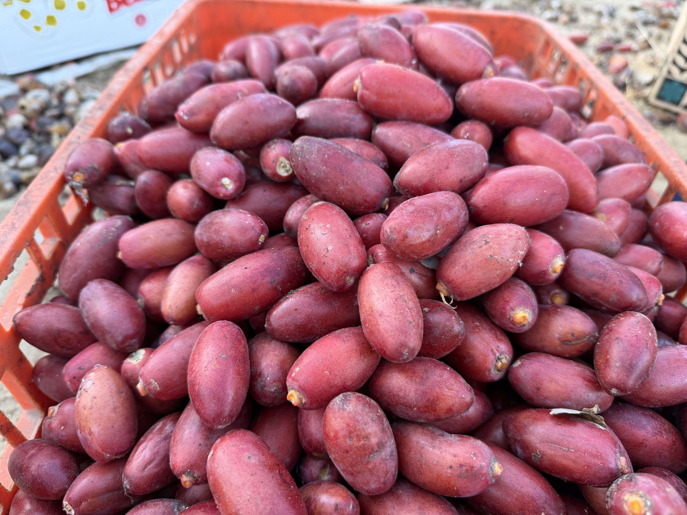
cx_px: 344
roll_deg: +0.4
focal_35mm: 24
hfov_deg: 71.6
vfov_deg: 56.8
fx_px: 476
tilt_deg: -42.6
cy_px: 258
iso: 100
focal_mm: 6.76
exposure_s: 1/174
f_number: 1.78
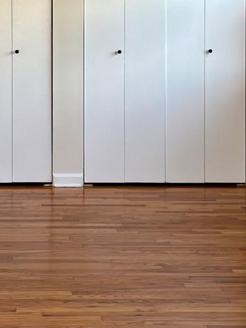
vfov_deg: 20.8
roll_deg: -0.1
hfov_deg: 16.0
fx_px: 871
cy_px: 20
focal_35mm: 92
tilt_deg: -1.1
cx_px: 69
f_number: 1.6
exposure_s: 1/122
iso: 100
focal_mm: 5.96
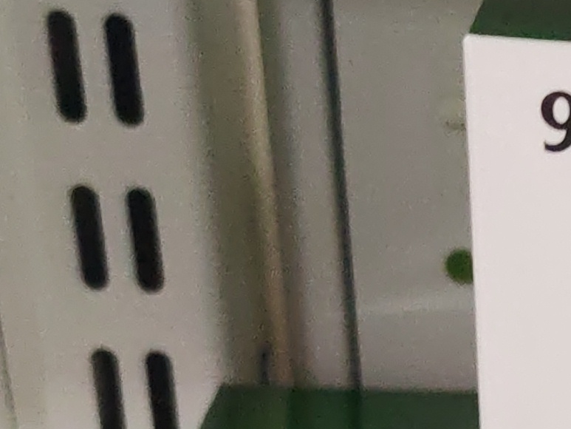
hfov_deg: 12.1
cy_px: 894
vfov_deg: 9.6
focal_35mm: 143
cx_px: 1182
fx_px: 2359
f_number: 1.95
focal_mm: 5.52
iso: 800
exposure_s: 1/50
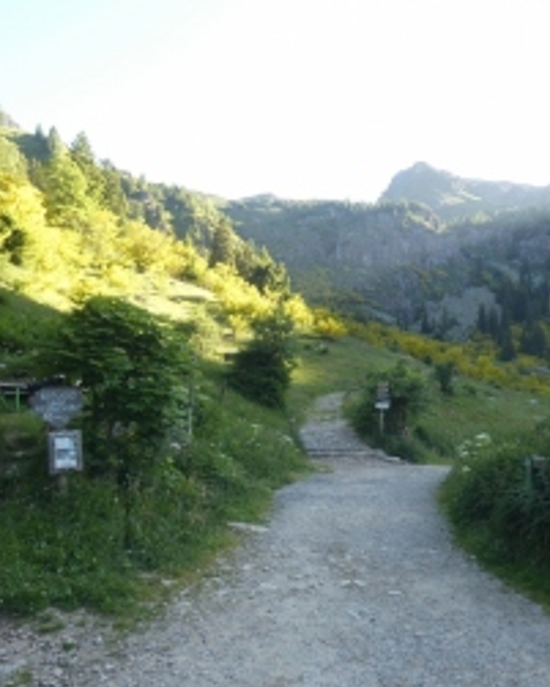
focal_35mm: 28
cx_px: 356
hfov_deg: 50.8
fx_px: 569
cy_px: 353
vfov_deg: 62.2
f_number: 2.8
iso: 80
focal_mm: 3.6
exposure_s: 1/160
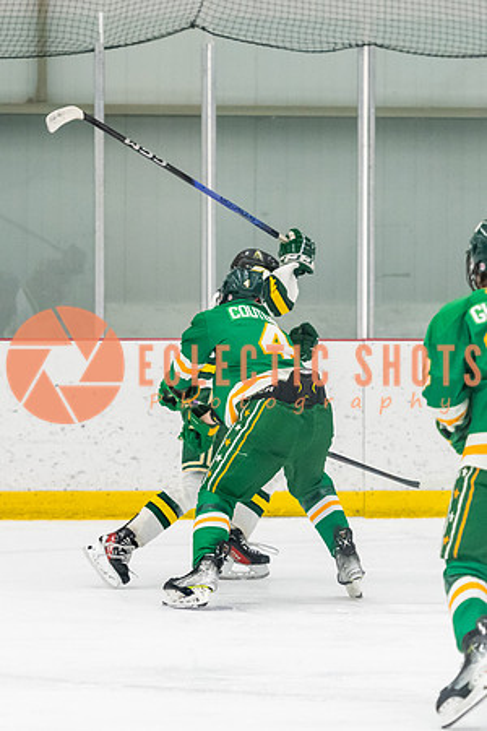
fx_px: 4622
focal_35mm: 228
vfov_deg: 9.0
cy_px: 415
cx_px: 183
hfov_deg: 6.0
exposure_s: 1/800
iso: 3200
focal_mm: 120
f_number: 2.8
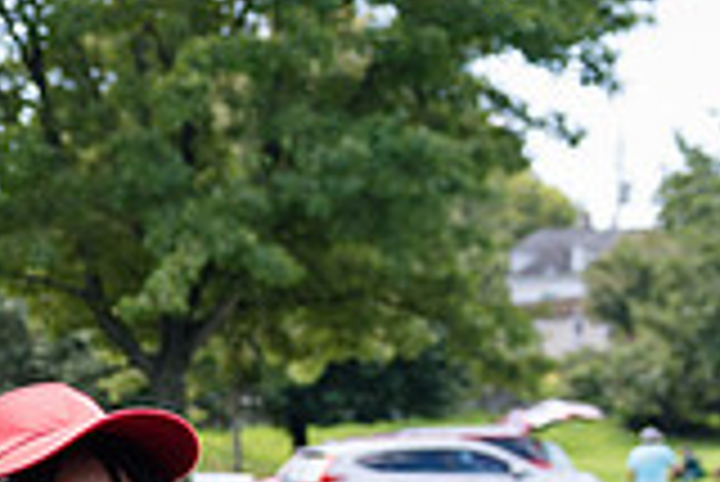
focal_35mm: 139
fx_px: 2782
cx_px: -414
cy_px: 674
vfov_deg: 9.7
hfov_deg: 13.7
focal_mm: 32
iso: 200
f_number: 3.5
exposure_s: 1/400
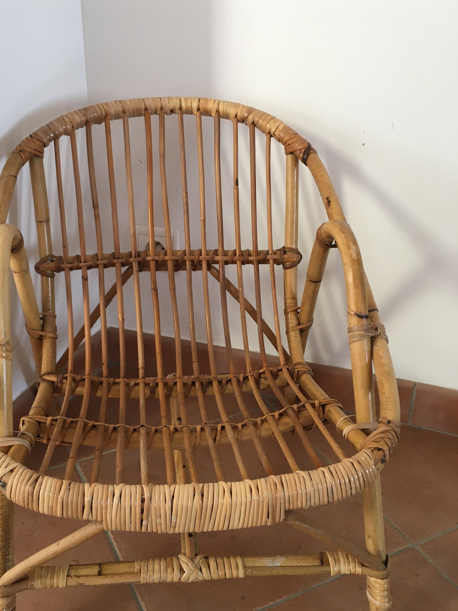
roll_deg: -0.5
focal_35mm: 35
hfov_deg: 40.5
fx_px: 617
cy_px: 343
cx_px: 185
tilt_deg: -27.3
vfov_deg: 52.5
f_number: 2.2
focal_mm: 4.15
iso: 64
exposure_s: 1/33
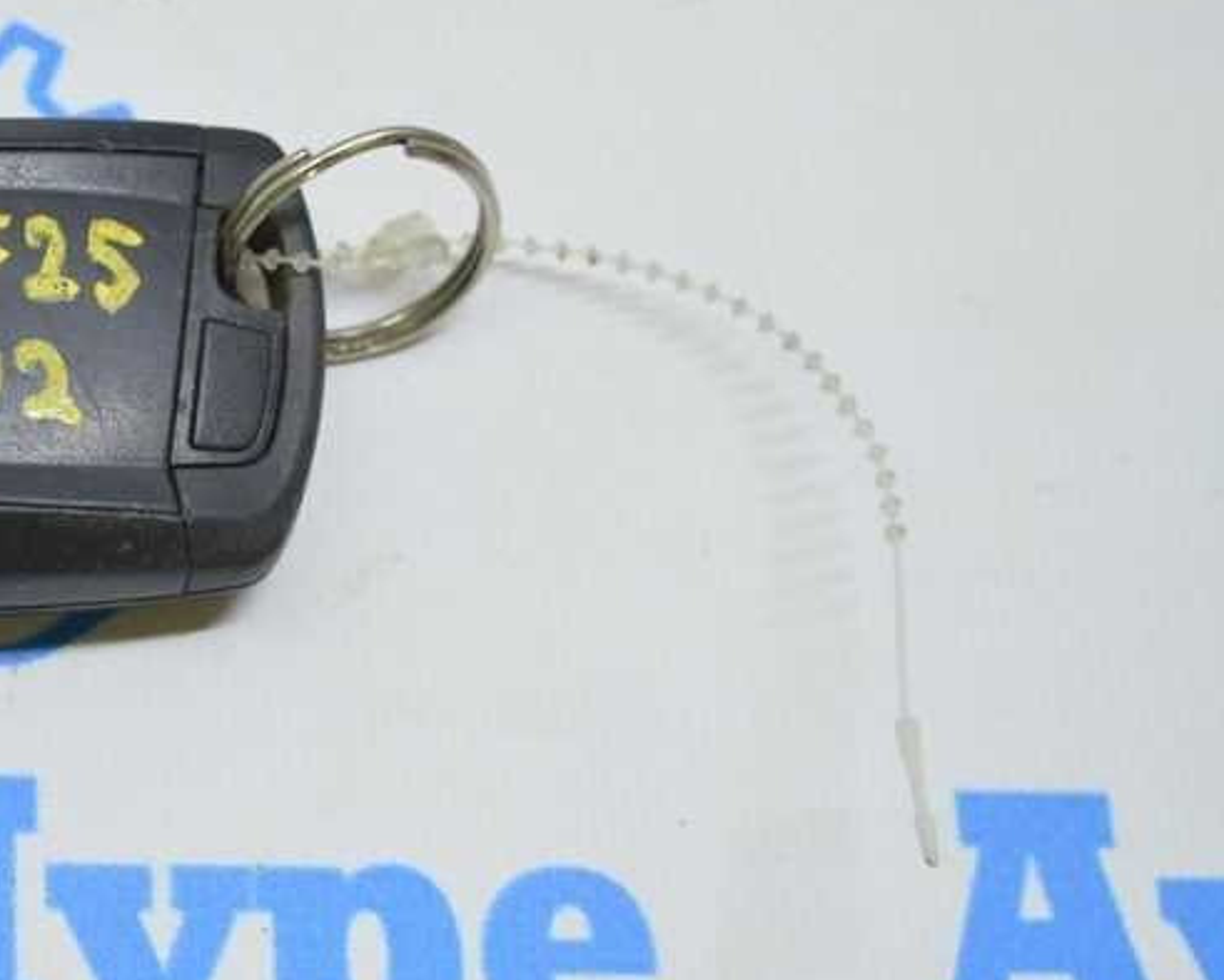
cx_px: -42
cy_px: 460
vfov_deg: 16.9
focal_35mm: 91
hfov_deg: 20.3
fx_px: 3296
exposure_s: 1/50
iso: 400
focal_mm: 31
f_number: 4.2
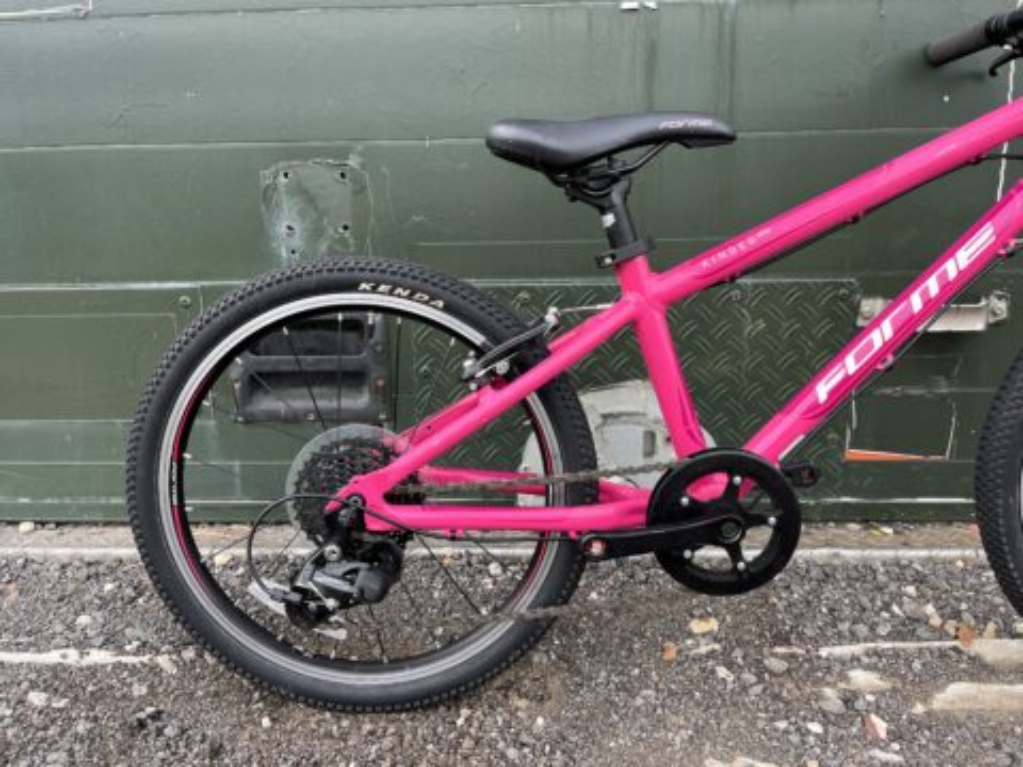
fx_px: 768
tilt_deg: -13.6
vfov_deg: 53.1
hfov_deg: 67.3
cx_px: 512
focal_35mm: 26
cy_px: 384
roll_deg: +1.2
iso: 40
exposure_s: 1/202
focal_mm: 5.1
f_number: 1.6
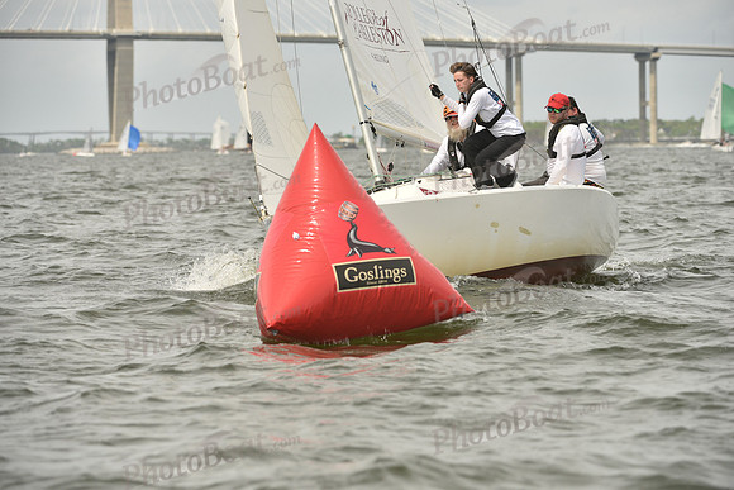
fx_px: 4079
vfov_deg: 6.9
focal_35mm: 200
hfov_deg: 10.3
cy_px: 245
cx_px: 367
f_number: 5.6
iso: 320
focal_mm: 200
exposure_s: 1/1600
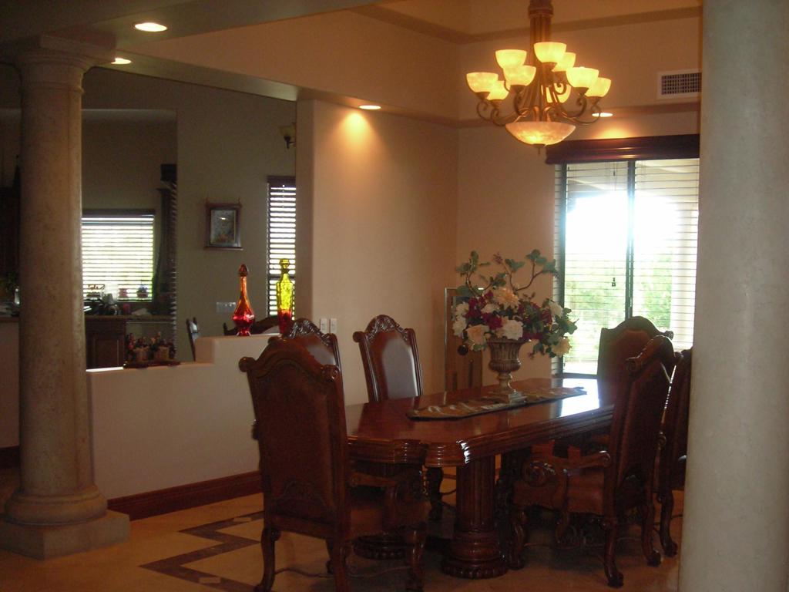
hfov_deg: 49.0
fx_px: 866
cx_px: 394
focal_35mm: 38
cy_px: 296
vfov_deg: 37.7
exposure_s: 1/32.3
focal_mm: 6.3
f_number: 3.2
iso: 131
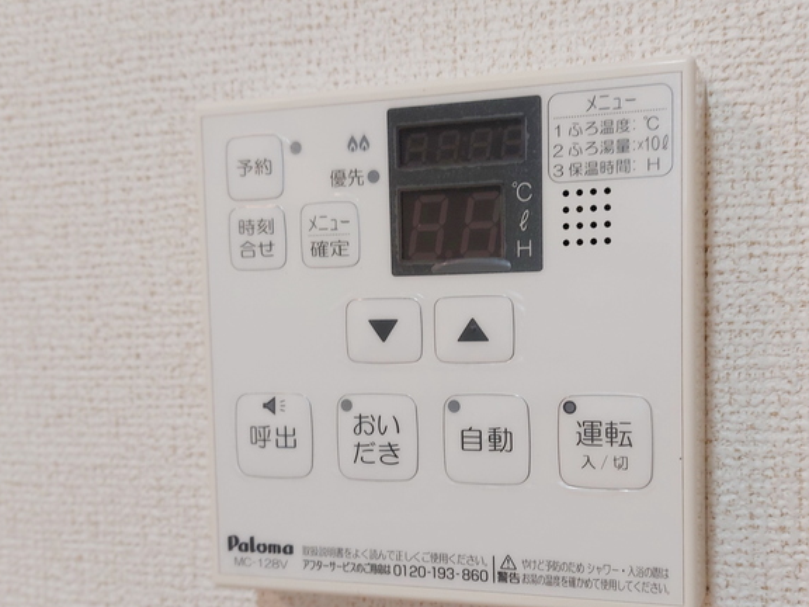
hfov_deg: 46.6
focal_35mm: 40
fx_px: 935
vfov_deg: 35.6
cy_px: 402
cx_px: 468
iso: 50
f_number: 1.8
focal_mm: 5.23
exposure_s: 1/24
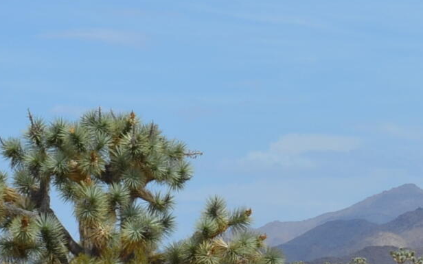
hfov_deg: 9.6
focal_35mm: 215
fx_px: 2484
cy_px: 305
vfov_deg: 6.1
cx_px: 494
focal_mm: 29
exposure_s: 1/320
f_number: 9
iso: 100
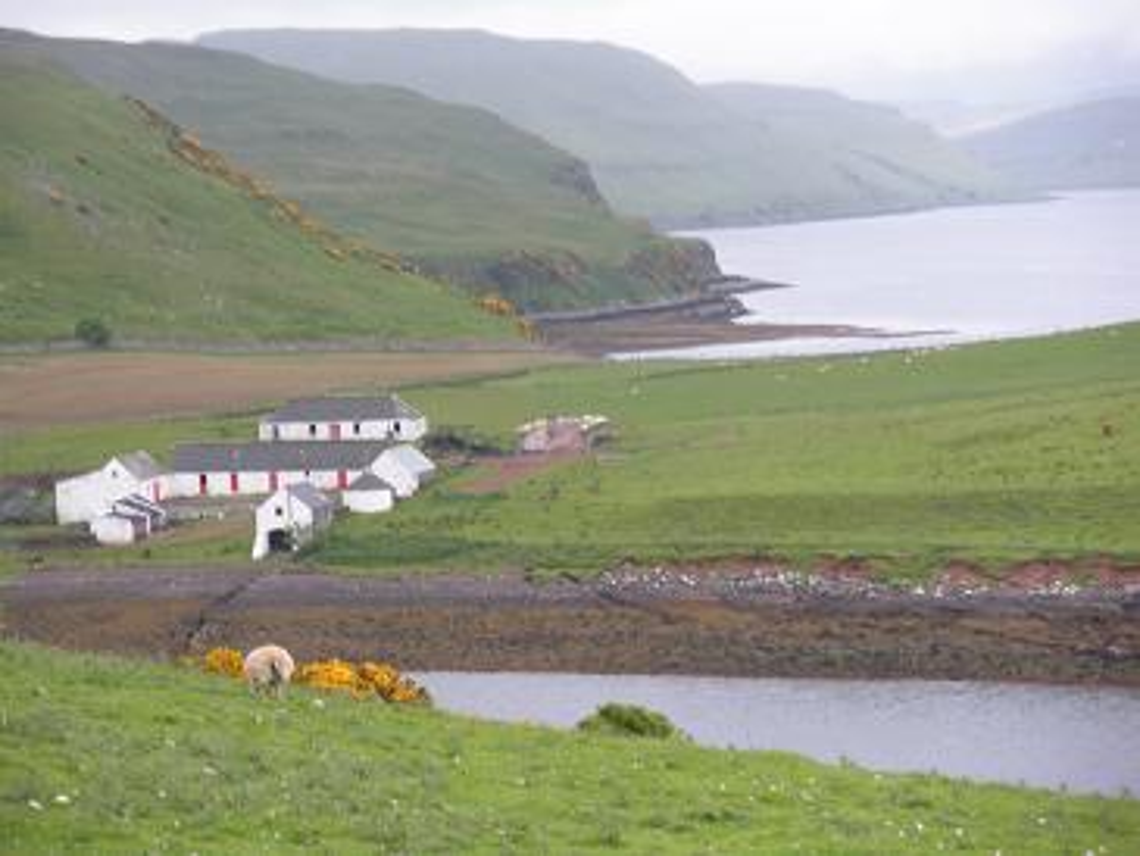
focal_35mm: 149
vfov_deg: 10.0
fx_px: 4909
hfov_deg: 13.2
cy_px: 428
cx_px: 570
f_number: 5.4
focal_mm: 26
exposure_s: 1/97.2
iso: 64
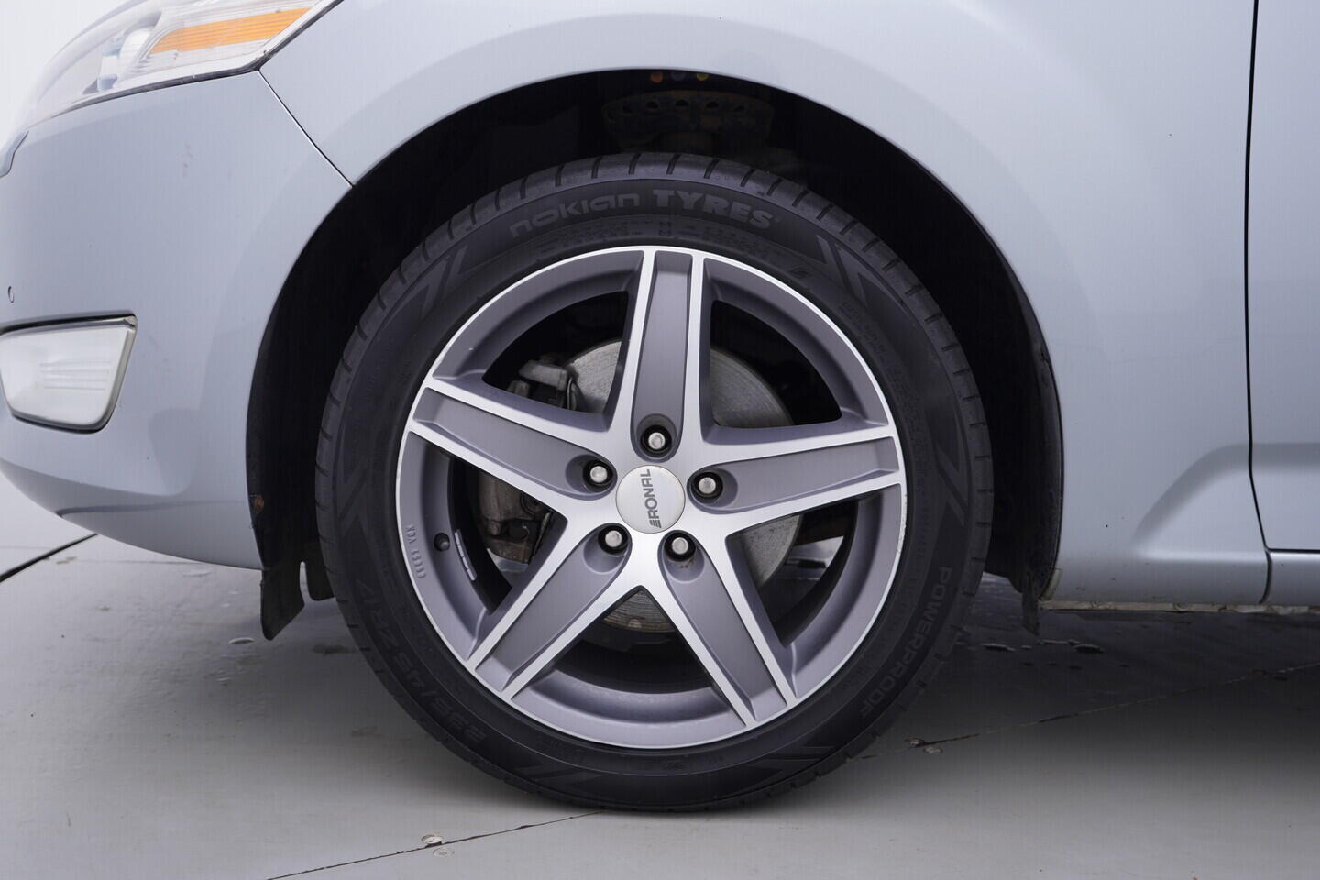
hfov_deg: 53.1
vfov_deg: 36.9
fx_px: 1320
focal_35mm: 36
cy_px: 440
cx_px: 660
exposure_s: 1/60
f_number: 3.5
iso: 125
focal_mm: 24
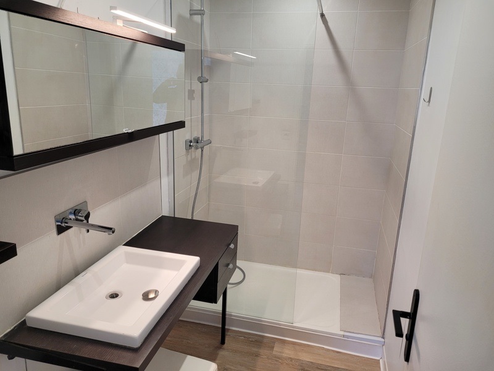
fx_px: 371
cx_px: 247
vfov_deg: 53.1
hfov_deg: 67.3
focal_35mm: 26
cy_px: 186
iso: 200
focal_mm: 5.4
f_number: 1.8
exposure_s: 1/100
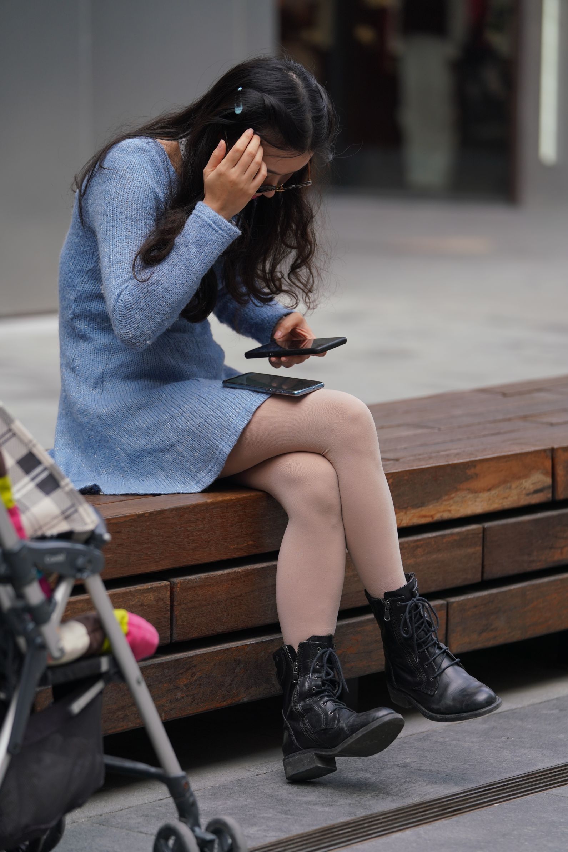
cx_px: 284
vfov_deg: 15.0
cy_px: 426
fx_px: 3241
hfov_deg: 10.0
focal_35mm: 137
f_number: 3.5
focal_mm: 137
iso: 400
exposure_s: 1/800
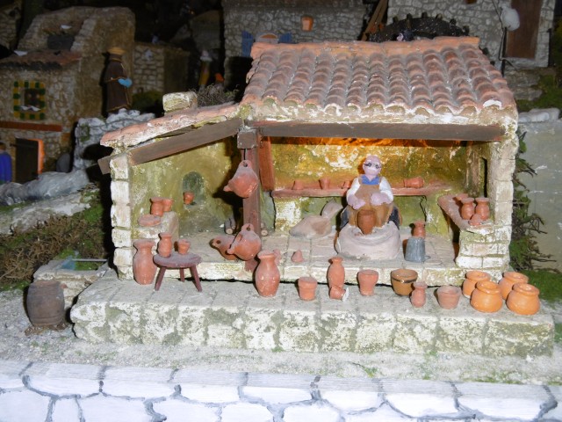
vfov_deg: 33.6
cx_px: 281
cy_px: 211
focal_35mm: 43
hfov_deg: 43.9
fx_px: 698
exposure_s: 1/60
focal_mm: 7.7
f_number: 3.8
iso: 100
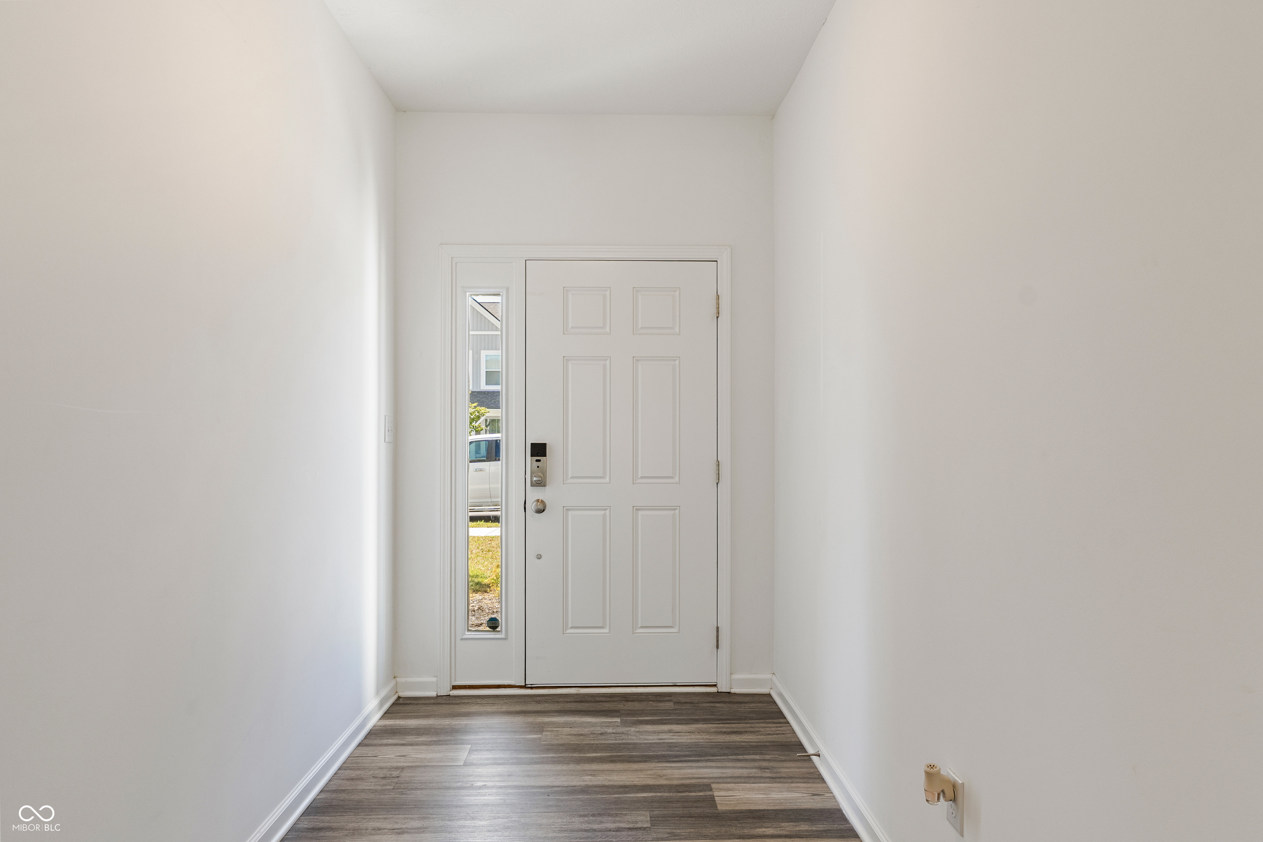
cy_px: 421
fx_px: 789
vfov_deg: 56.1
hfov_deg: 77.3
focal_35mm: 22
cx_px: 632
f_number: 9
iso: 200
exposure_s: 1/3
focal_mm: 15
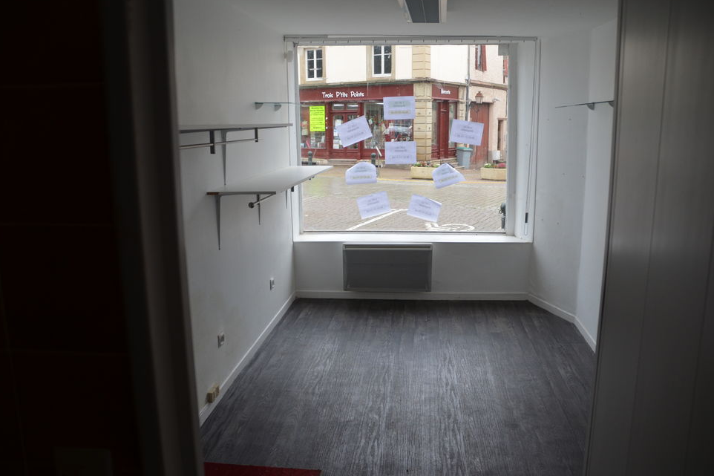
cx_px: 350
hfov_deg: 65.5
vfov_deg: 46.4
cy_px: 241
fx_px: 555
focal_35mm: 28
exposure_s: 1/60
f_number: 4
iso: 400
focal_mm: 18
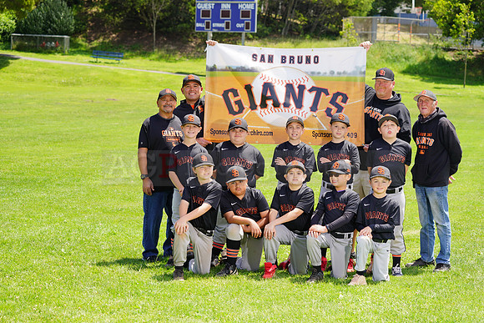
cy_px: 162
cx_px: 242
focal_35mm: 100
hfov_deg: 20.4
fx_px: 1345
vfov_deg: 13.7
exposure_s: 1/250
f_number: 6.3
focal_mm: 100
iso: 100
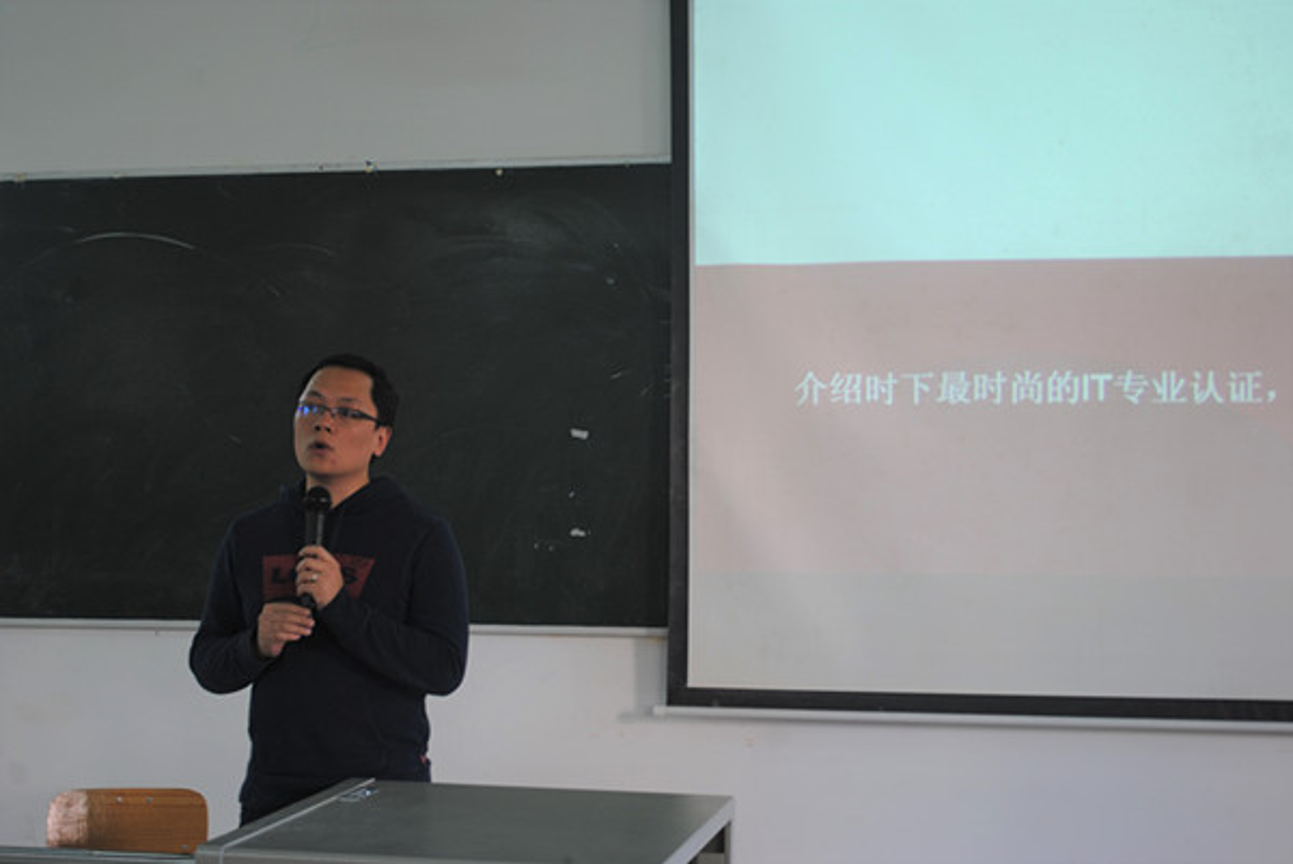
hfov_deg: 35.0
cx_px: 646
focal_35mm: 57
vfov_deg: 23.8
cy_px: 432
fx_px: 2049
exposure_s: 1/5
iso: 100
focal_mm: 38
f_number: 5
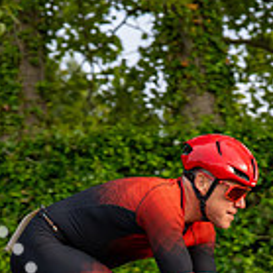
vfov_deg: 7.0
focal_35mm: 248
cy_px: 258
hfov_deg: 7.1
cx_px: 183
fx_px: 2213
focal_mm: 70
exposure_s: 1/800
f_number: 4
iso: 1250
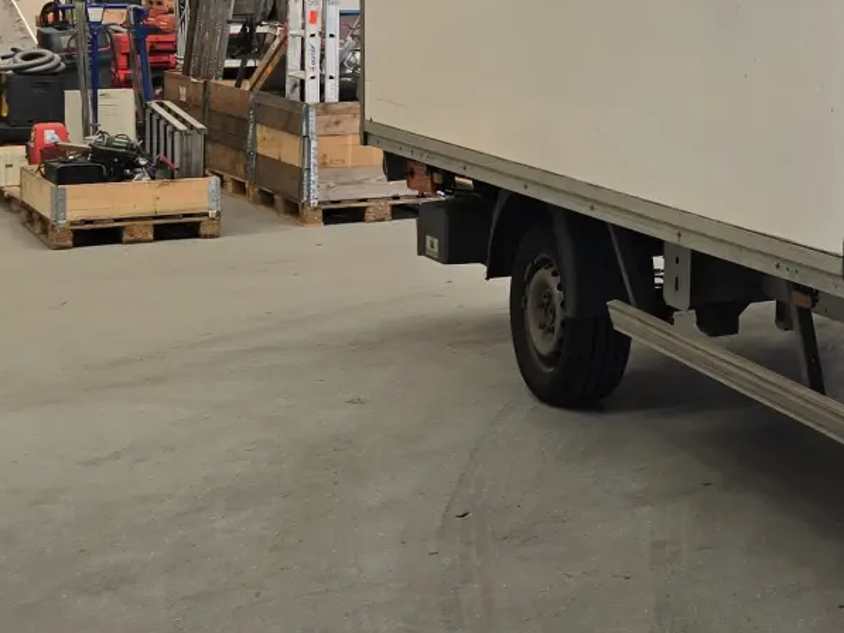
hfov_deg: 22.4
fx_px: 1805
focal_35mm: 74
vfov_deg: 19.6
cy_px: 96
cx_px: 1202
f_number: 1.7
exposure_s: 1/180
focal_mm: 6.3
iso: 40
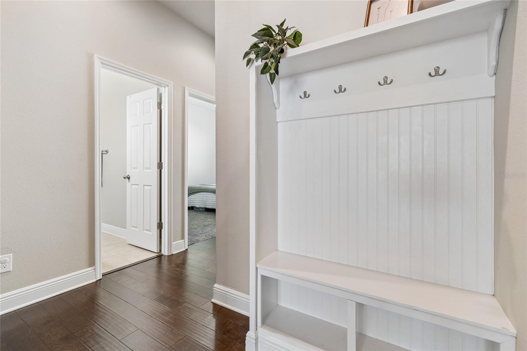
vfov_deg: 77.3
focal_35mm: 15
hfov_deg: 100.4
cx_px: 264
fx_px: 220
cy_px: 176
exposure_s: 1/2.5
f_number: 7.1
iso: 100
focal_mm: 10
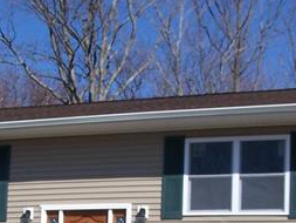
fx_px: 821
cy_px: 238
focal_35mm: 96
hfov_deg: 20.4
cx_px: 156
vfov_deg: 15.1
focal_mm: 6.3
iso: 80
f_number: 4
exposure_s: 1/1000
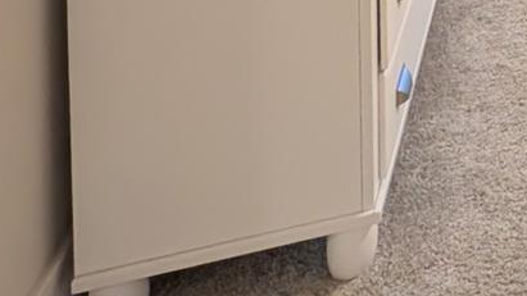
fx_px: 908
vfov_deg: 12.0
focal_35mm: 65
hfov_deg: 21.5
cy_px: -534
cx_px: 940
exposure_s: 1/60
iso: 122
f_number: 1.7
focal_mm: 2.02
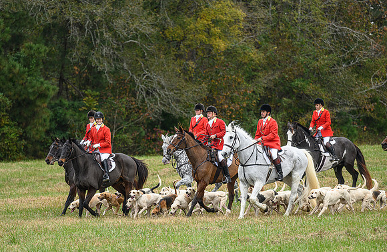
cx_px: 188
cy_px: 156
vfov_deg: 5.3
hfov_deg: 8.2
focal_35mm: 253
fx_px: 2703
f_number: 3.2
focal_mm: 200
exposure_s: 1/500
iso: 400
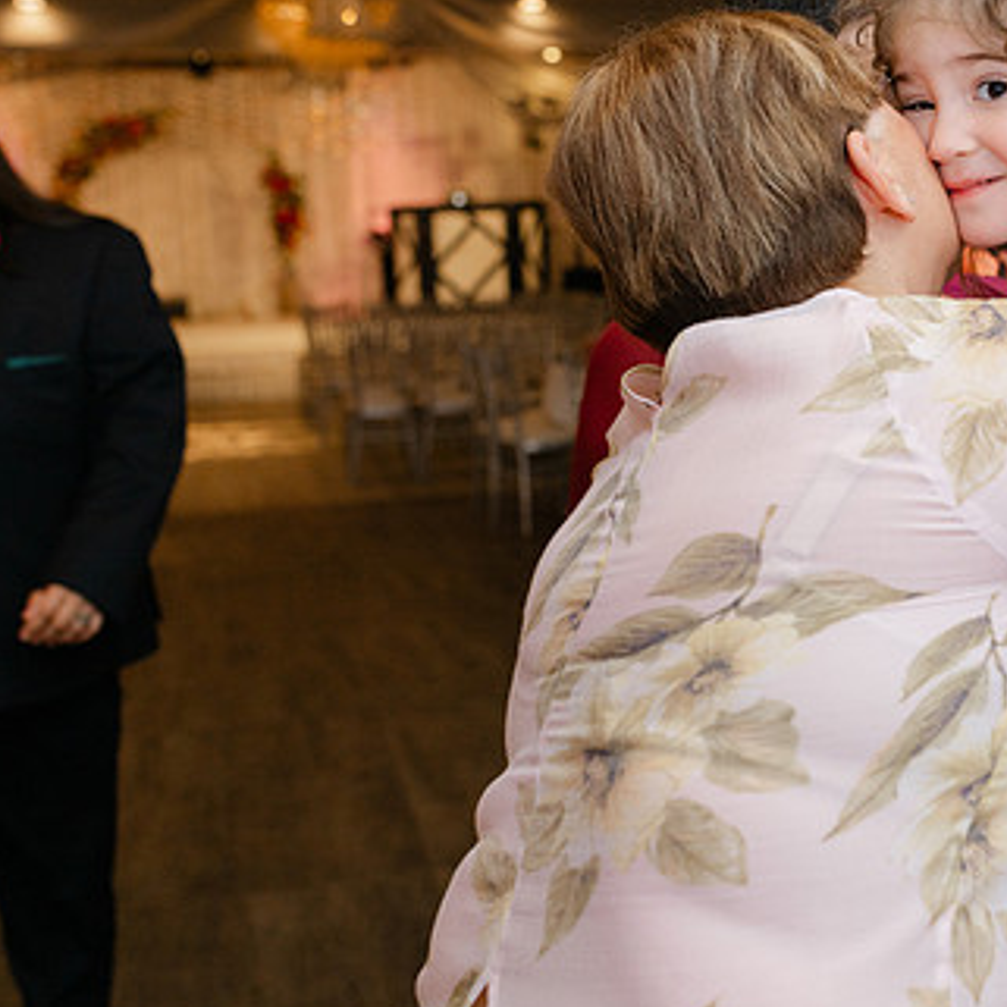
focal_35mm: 55
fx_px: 1810
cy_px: 428
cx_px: 822
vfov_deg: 31.0
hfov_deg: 30.3
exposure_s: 1/160
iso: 400
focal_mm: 35
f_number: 4
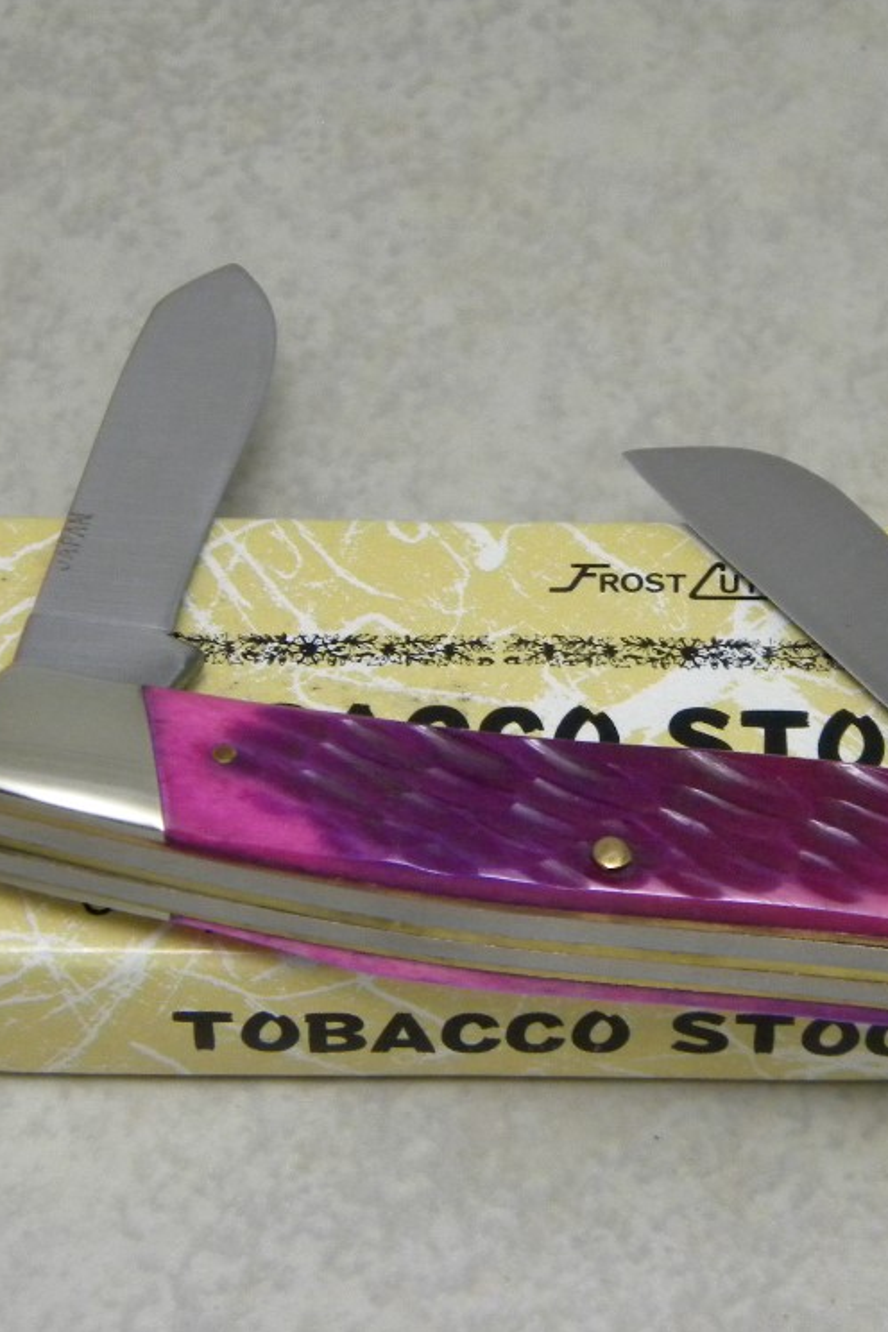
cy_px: 666
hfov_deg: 11.8
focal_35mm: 116
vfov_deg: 17.6
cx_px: 679
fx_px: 4292
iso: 400
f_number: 4.5
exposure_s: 1/27
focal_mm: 15.1
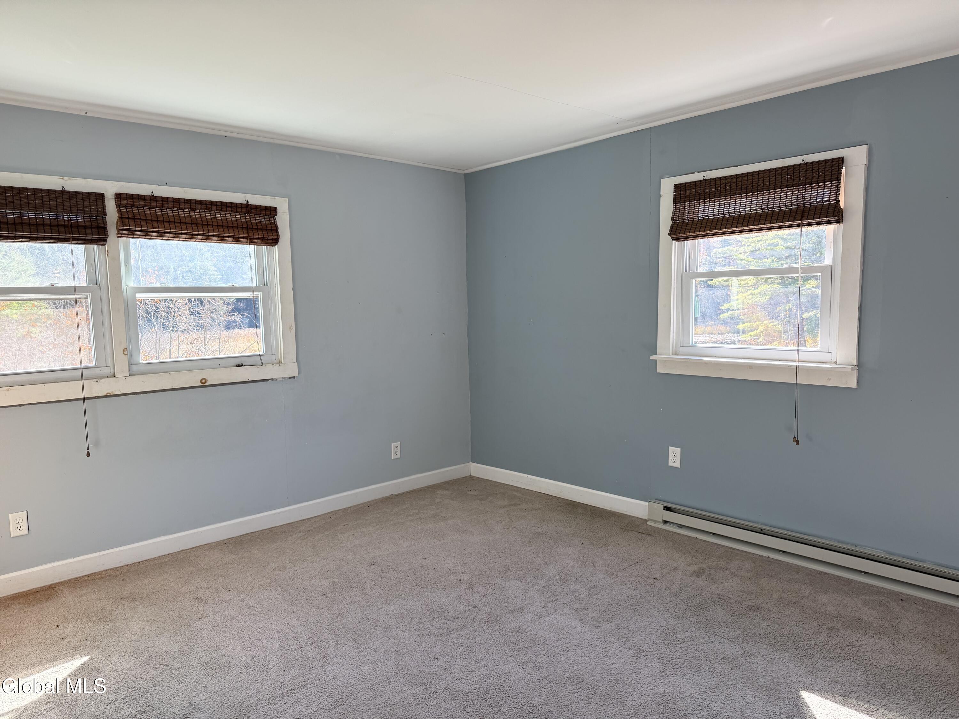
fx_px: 665
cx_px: 480
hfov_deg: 71.6
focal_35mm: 24
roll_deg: +1.0
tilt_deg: -4.4
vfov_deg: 56.8
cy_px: 360
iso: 125
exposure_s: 1/223
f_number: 1.78
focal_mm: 6.76
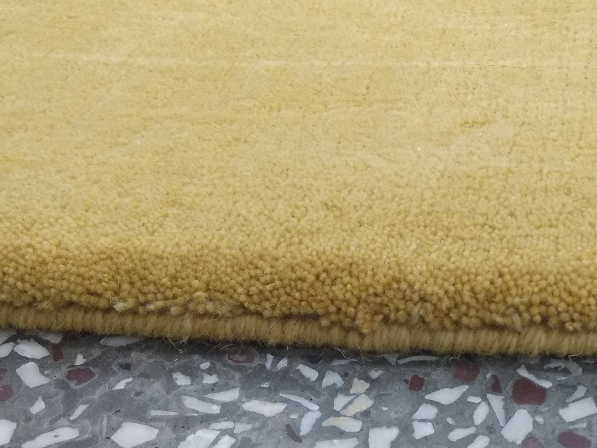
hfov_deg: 40.1
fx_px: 776
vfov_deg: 32.0
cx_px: 493
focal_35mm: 45
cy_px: 294
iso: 320
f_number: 2
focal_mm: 3.57
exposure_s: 1/33
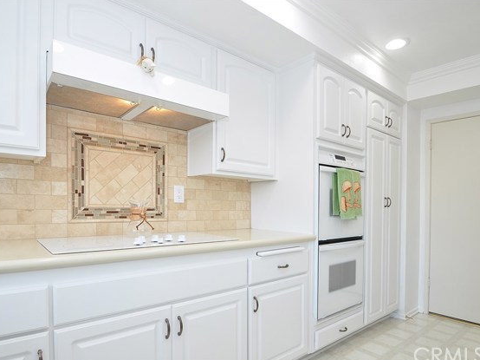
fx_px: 277
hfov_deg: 81.7
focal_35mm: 20
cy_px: 183
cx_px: 224
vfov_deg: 65.9
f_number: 9
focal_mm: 12
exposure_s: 1/10
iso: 200
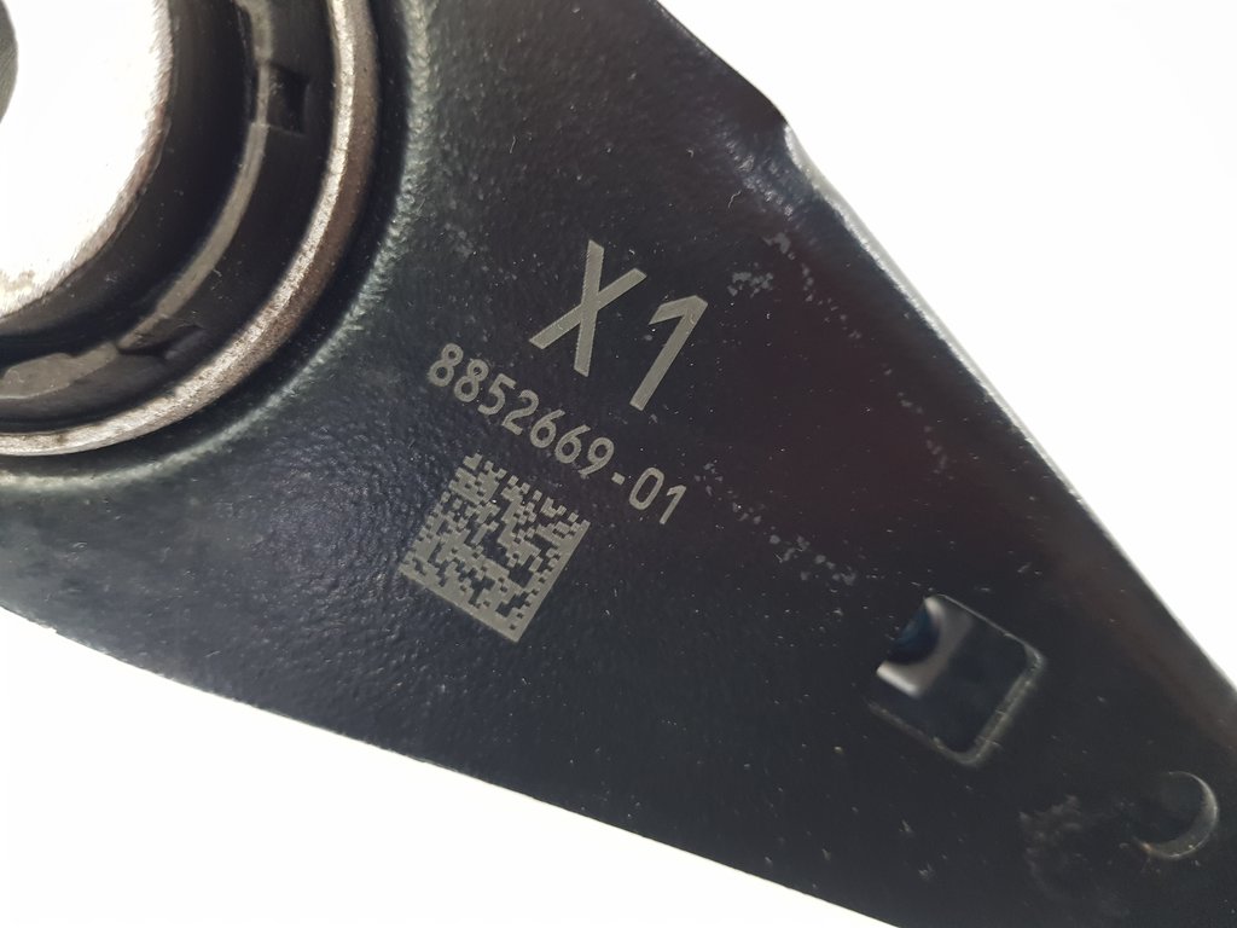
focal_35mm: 26
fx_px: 929
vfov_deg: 53.1
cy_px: 464
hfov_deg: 67.3
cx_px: 618
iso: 200
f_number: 1.7
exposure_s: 1/100
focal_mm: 4.2
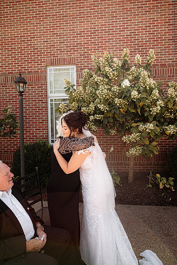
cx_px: 88
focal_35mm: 24
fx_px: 177
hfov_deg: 53.1
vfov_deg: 73.7
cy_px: 132
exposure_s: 1/400
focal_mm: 24
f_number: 2.8
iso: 160
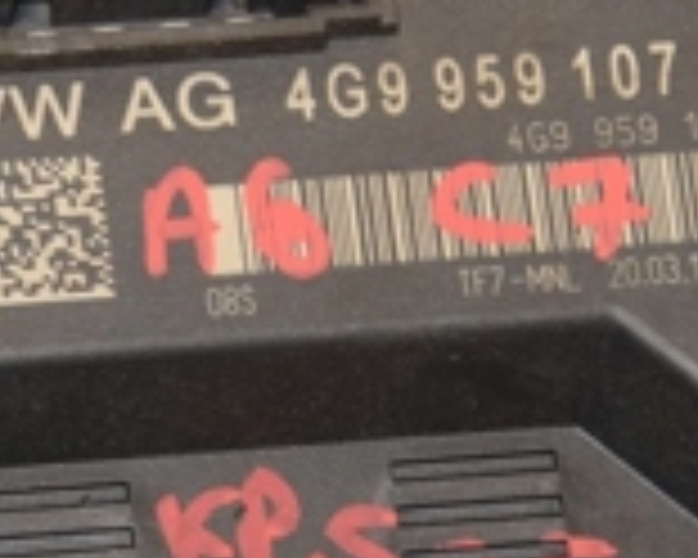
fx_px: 7458
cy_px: 292
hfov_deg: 5.4
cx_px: 234
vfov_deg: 4.3
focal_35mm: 361
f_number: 8
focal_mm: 62
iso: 800
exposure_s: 1/200
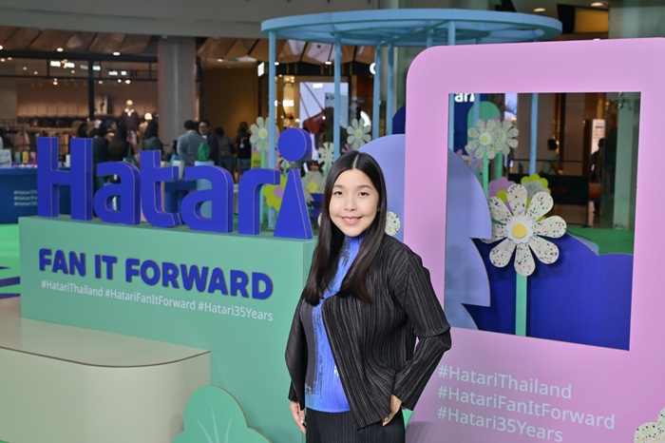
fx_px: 905
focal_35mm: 49
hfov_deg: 40.4
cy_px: 222
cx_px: 332
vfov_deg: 27.5
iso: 160
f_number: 6.3
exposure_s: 1/125
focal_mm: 49
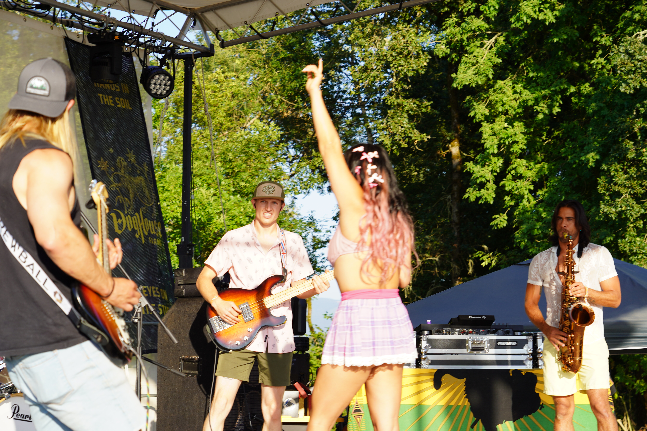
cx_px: 324
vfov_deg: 17.3
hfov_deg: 25.7
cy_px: 216
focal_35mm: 79
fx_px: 1420
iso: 100
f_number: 6.3
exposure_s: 1/160
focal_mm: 79
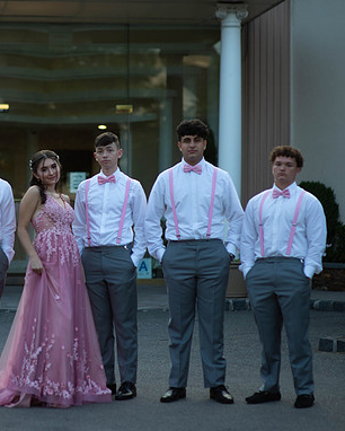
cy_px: 216
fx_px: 1543
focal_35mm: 121
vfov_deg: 15.9
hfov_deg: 12.7
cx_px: 59
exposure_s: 1/1600
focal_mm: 85
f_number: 2
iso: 250
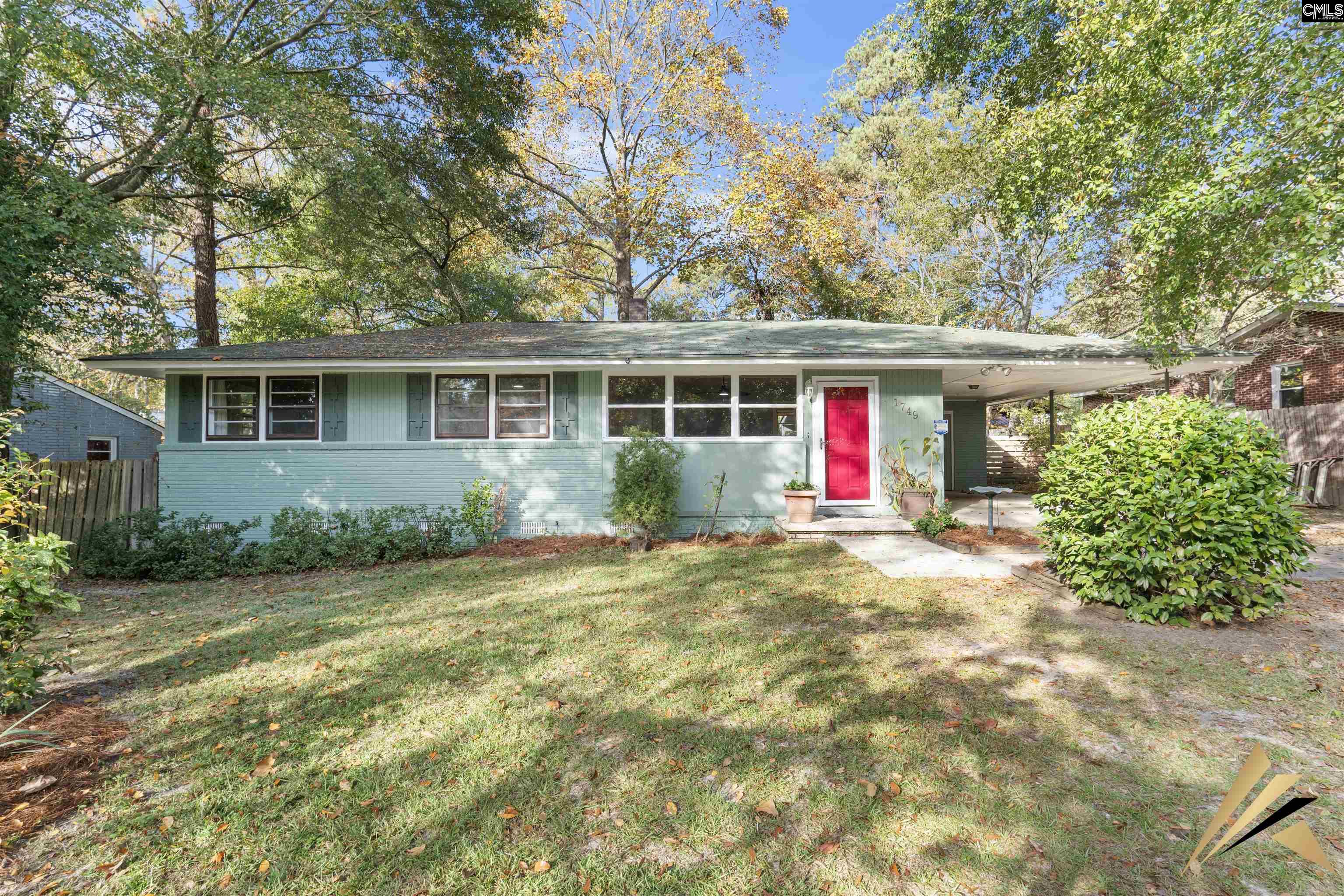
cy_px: 448
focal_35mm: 16
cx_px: 672
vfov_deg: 72.0
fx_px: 616
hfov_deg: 95.0
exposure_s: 1/40
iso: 200
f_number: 6.3
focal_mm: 11
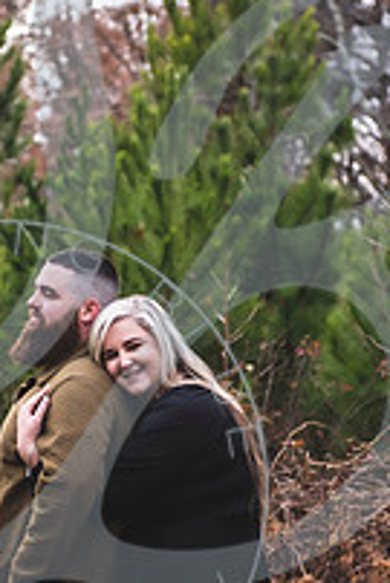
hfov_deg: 8.8
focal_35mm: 156
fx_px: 2530
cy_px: 268
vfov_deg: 13.2
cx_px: 130
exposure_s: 1/250
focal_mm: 70
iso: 500
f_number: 2.8
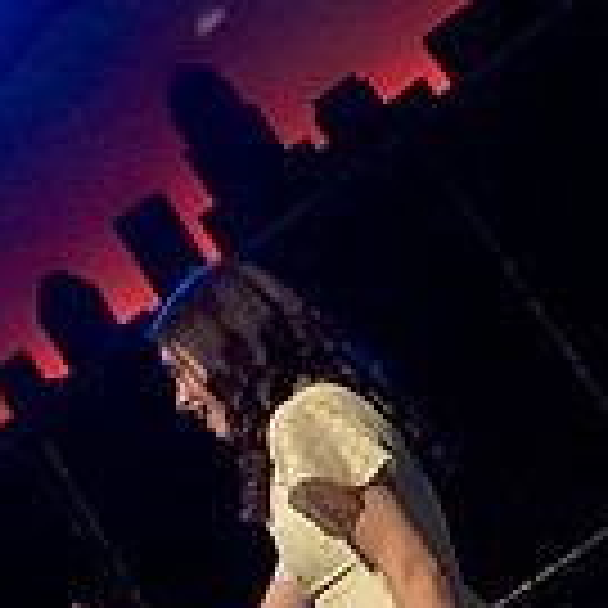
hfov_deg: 17.1
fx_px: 2027
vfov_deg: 16.6
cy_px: 653
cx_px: 309
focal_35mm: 102
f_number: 3.2
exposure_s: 1/100
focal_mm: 24
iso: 6400
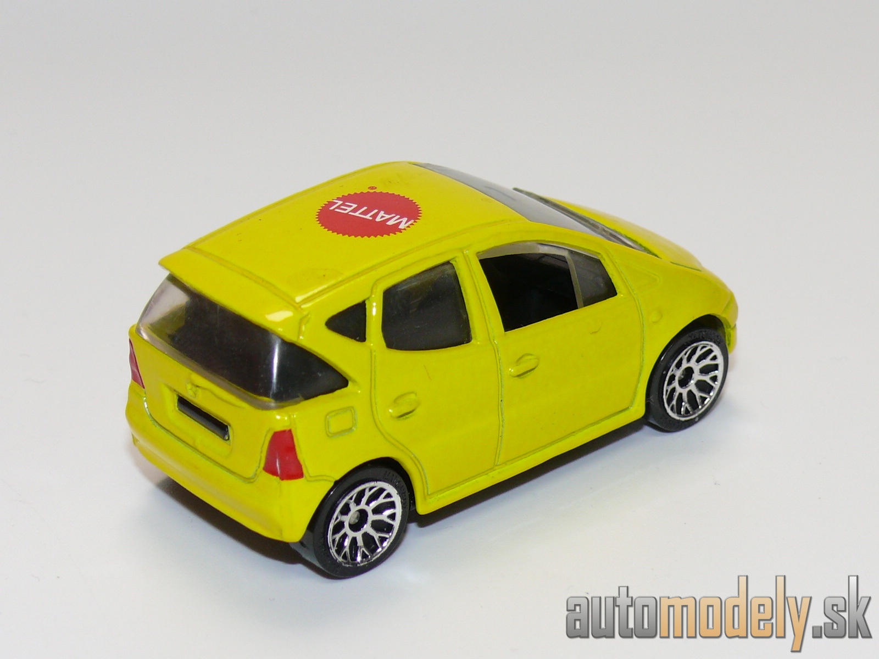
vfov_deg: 13.5
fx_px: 2793
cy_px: 330
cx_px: 440
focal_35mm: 110
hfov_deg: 17.9
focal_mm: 13.9
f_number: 4
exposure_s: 1/30
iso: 100
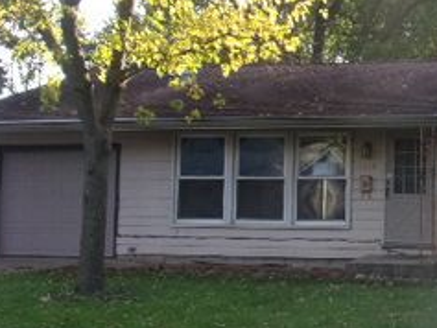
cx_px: 420
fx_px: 745
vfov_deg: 24.8
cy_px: 137
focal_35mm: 59
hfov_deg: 30.7
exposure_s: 1/70
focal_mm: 5
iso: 80
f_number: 3.4
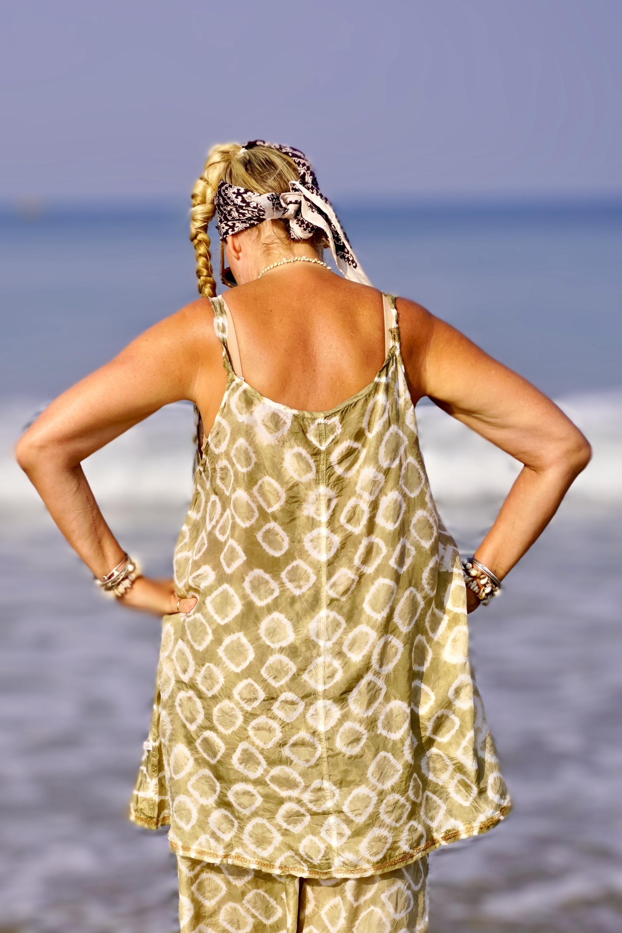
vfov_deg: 27.0
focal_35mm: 75
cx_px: 311
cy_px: 466
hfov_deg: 18.2
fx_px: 1943
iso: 100
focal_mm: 50
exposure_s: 1/800
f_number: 5.6
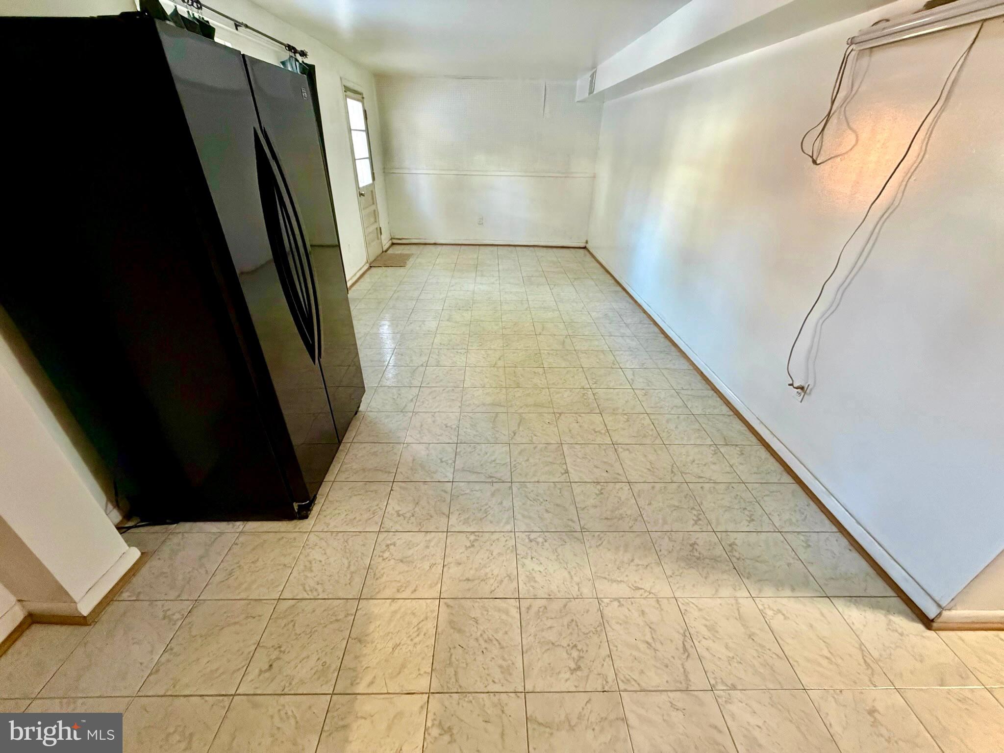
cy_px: 376
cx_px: 502
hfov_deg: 102.1
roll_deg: -1.5
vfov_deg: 85.7
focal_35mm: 14
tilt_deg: -29.9
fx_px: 406
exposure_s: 1/60
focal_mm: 2.22
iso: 640
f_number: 2.2
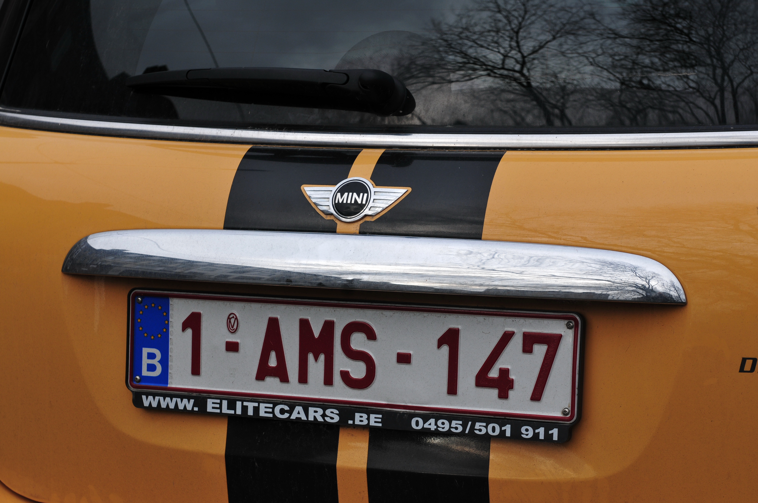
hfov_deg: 19.5
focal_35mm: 105
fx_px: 2208
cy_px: 252
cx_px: 379
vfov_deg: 13.0
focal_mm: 70
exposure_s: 1/200
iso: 200
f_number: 7.1
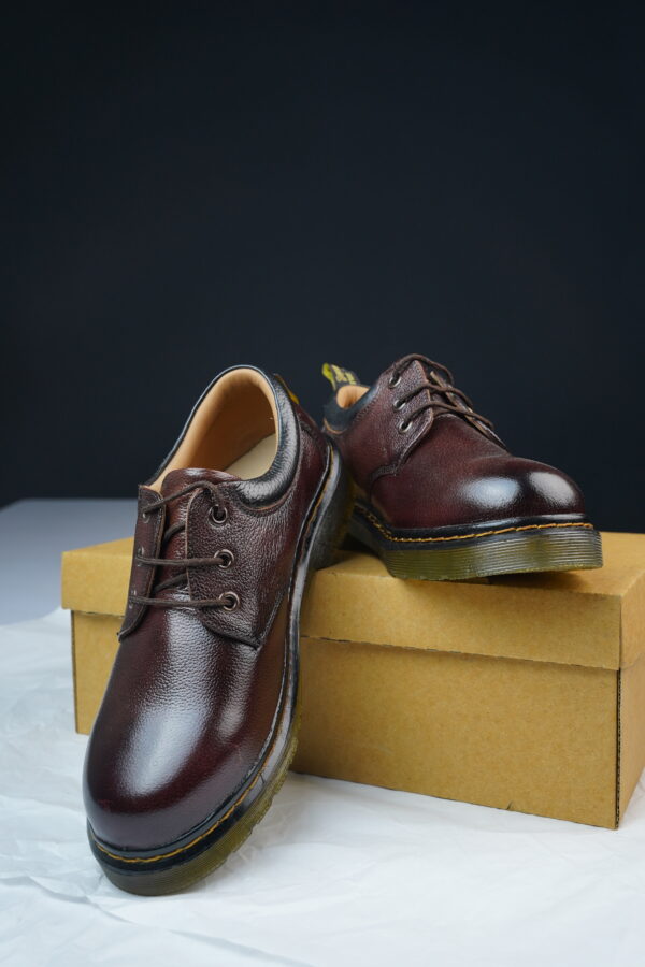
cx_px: 322
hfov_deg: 35.9
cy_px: 484
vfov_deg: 51.8
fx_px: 997
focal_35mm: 37
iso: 1000
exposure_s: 1/100
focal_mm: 37.1
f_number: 8
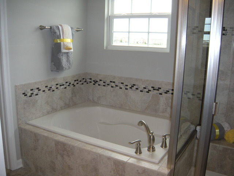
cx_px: 117
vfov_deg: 40.7
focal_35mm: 35
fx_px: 237
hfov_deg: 52.6
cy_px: 88
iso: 116
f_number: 3.8
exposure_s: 1/60.6
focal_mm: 5.9
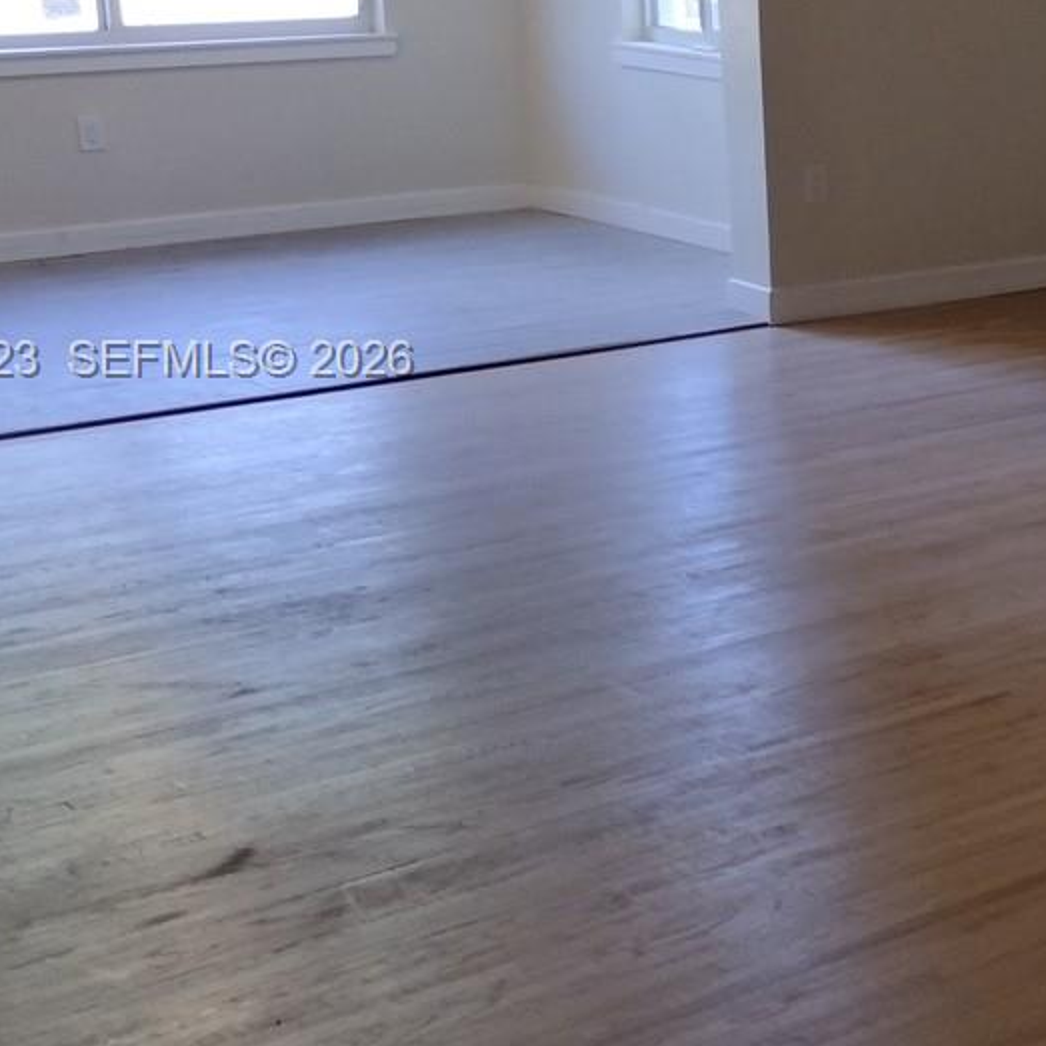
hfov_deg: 21.3
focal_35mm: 73
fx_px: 2496
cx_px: 1390
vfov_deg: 23.6
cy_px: 362
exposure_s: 1/40
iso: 209
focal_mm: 4.71
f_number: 1.7
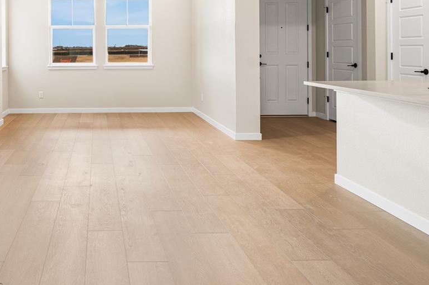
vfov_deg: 38.3
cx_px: 103
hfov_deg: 54.4
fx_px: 393
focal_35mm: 33
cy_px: 54
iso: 100
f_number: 8
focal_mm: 16
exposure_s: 1/5
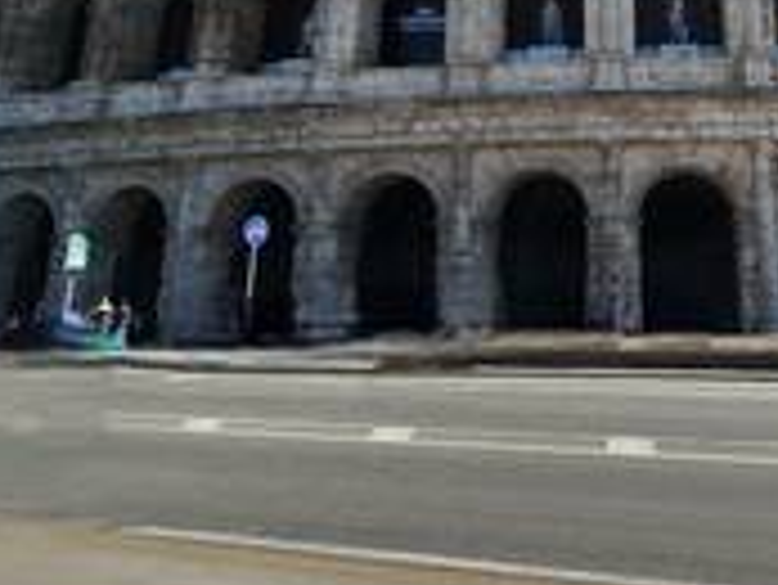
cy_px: 27
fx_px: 810
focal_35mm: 36
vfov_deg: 36.5
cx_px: 625
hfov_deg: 48.4
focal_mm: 2.2
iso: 50
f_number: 2.2
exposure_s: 1/1667
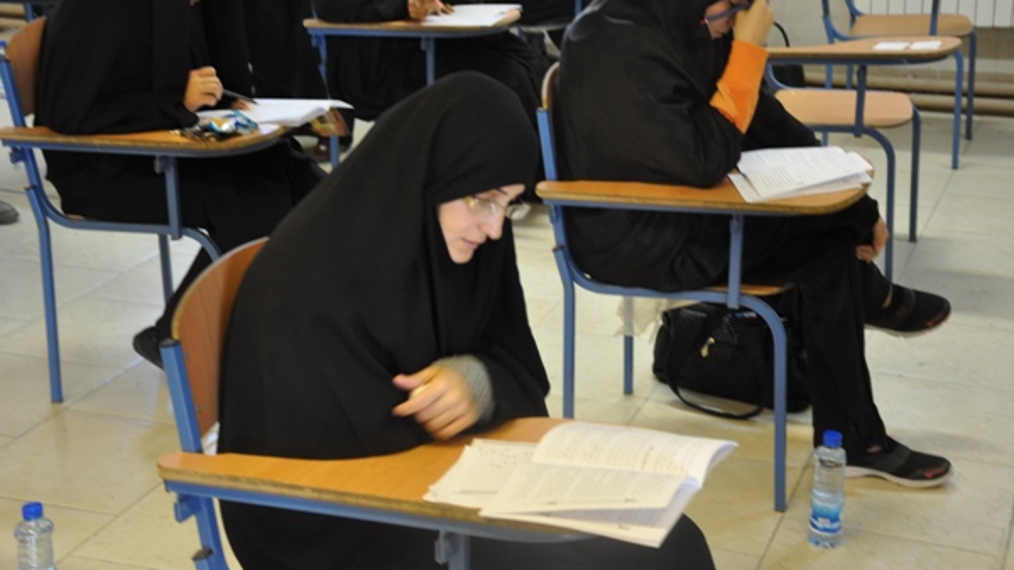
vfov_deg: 19.1
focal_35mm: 63
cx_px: 507
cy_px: 250
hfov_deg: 33.3
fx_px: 1693
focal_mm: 40
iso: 640
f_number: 4.5
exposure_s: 1/15
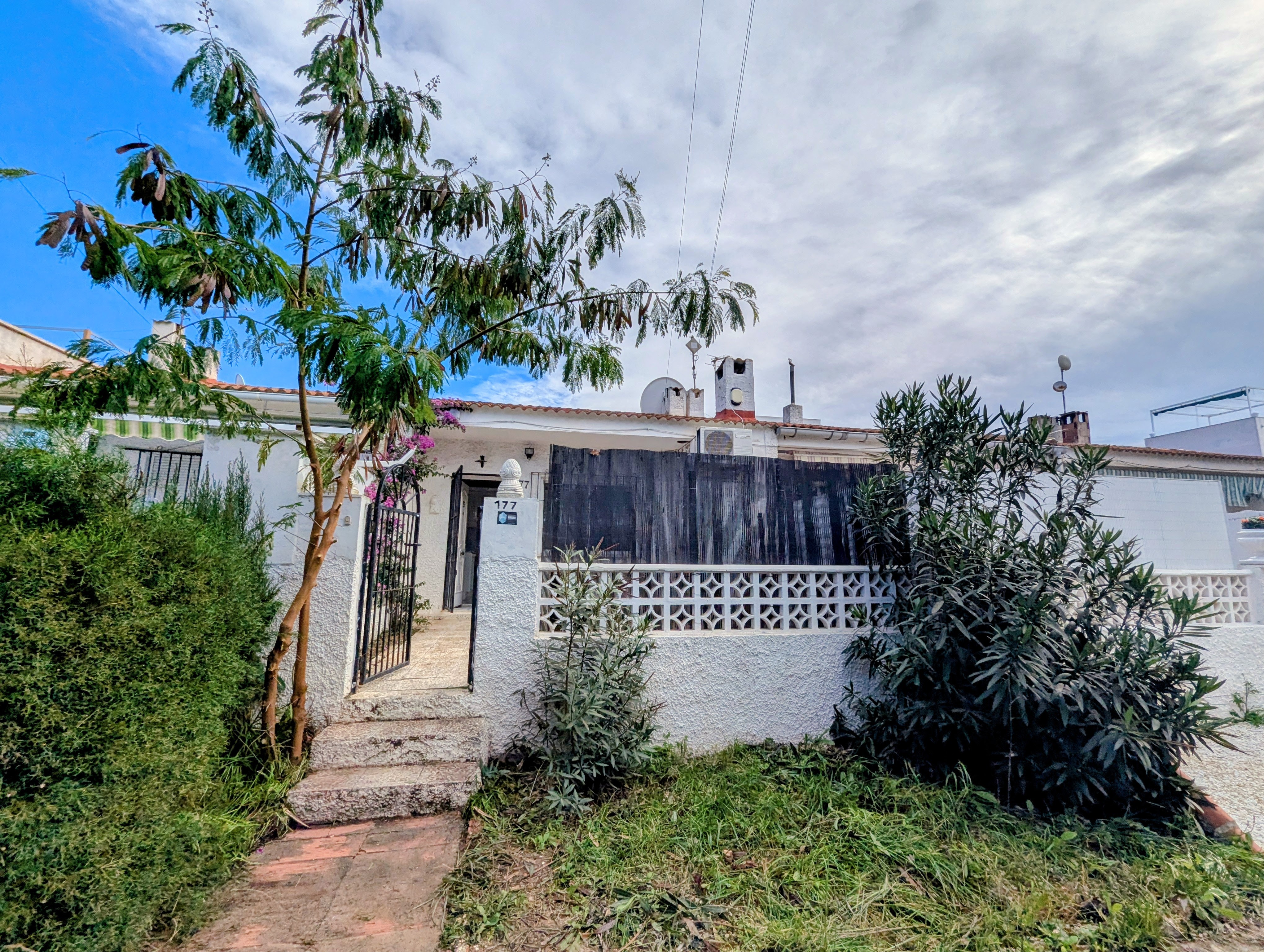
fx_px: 475
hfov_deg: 106.1
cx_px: 632
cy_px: 476
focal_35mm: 13
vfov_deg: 90.1
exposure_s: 1/3125
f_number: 2.2
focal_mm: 1.95
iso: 51
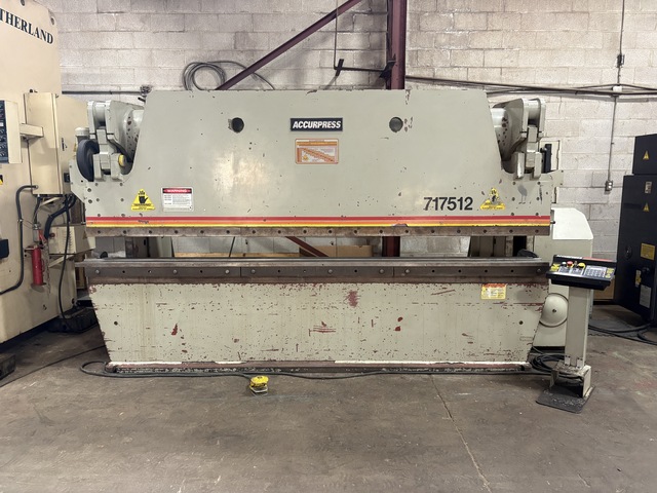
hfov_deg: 67.3
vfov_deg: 53.1
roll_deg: +0.2
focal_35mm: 26
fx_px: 493
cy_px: 246
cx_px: 328
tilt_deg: -8.9
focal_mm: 5.96
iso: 320
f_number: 1.6
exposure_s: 1/60
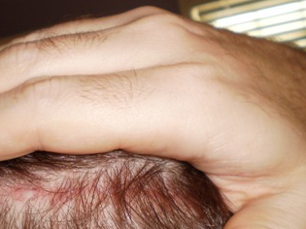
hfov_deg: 34.1
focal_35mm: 56
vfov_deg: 26.1
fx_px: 495
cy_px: 100
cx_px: 104
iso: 125
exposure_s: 1/30
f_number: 3.1
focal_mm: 6.3
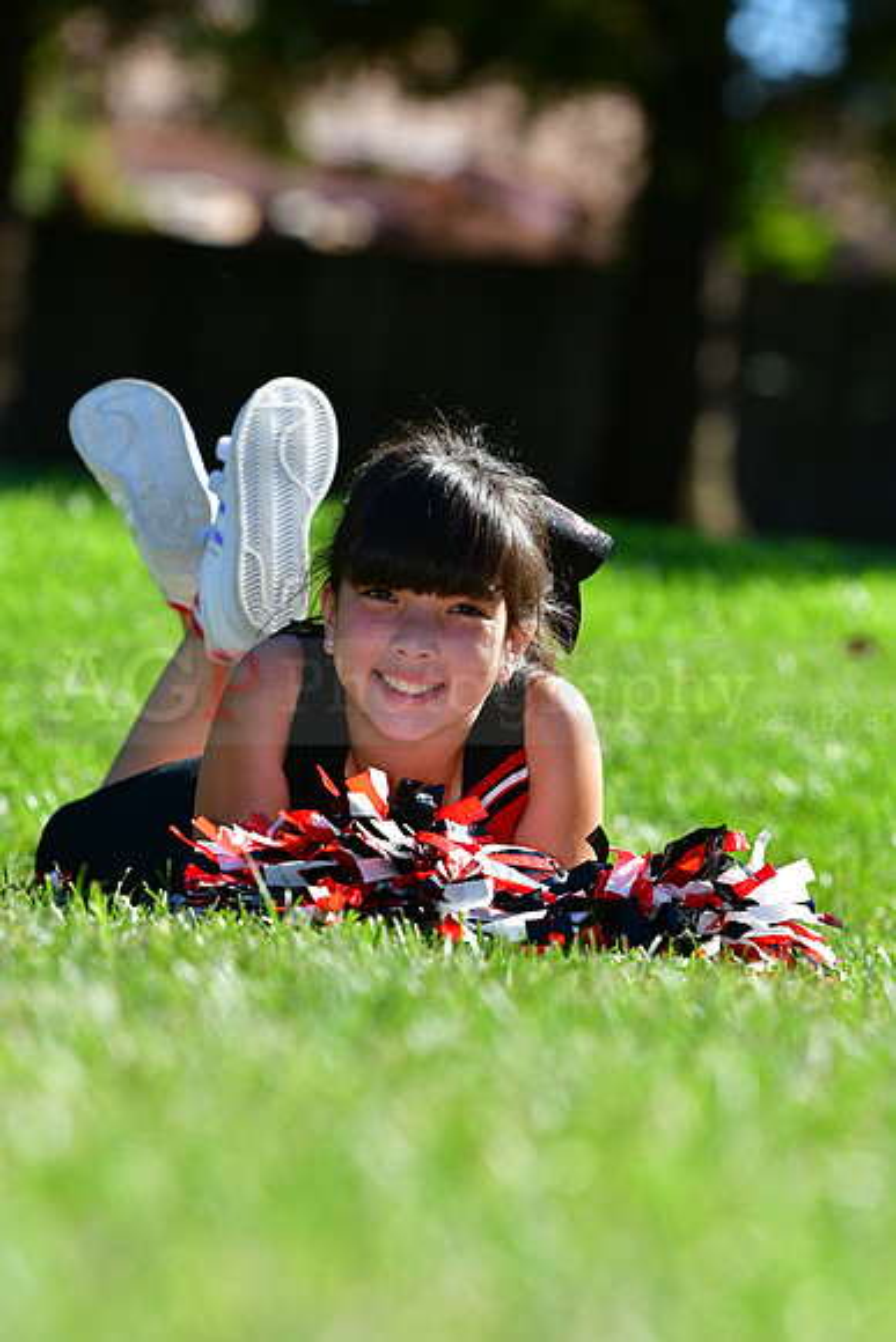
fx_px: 9514
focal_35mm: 255
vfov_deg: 8.1
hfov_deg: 5.4
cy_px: 671
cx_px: 448
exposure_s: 1/1600
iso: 400
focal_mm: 170
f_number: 4.5
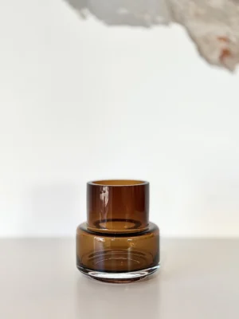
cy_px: 160
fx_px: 442
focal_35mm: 48
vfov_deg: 39.7
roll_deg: +1.0
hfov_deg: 30.3
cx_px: 120
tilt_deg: -3.3
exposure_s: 1/266
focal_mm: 6.8
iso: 80
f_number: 1.8
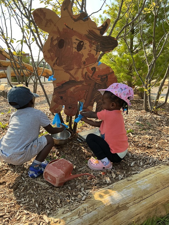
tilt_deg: -13.9
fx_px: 189
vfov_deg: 61.6
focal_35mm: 29
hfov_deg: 48.3
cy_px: 112
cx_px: 84
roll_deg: -0.7
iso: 25
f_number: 1.8
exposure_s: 1/428
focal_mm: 3
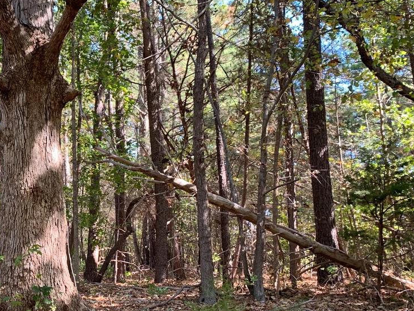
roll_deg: -1.6
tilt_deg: +6.7
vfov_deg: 28.4
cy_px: 199
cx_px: 15
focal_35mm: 51
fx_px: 610
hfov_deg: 34.6
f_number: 1.8
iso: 50
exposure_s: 1/121
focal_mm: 4.25
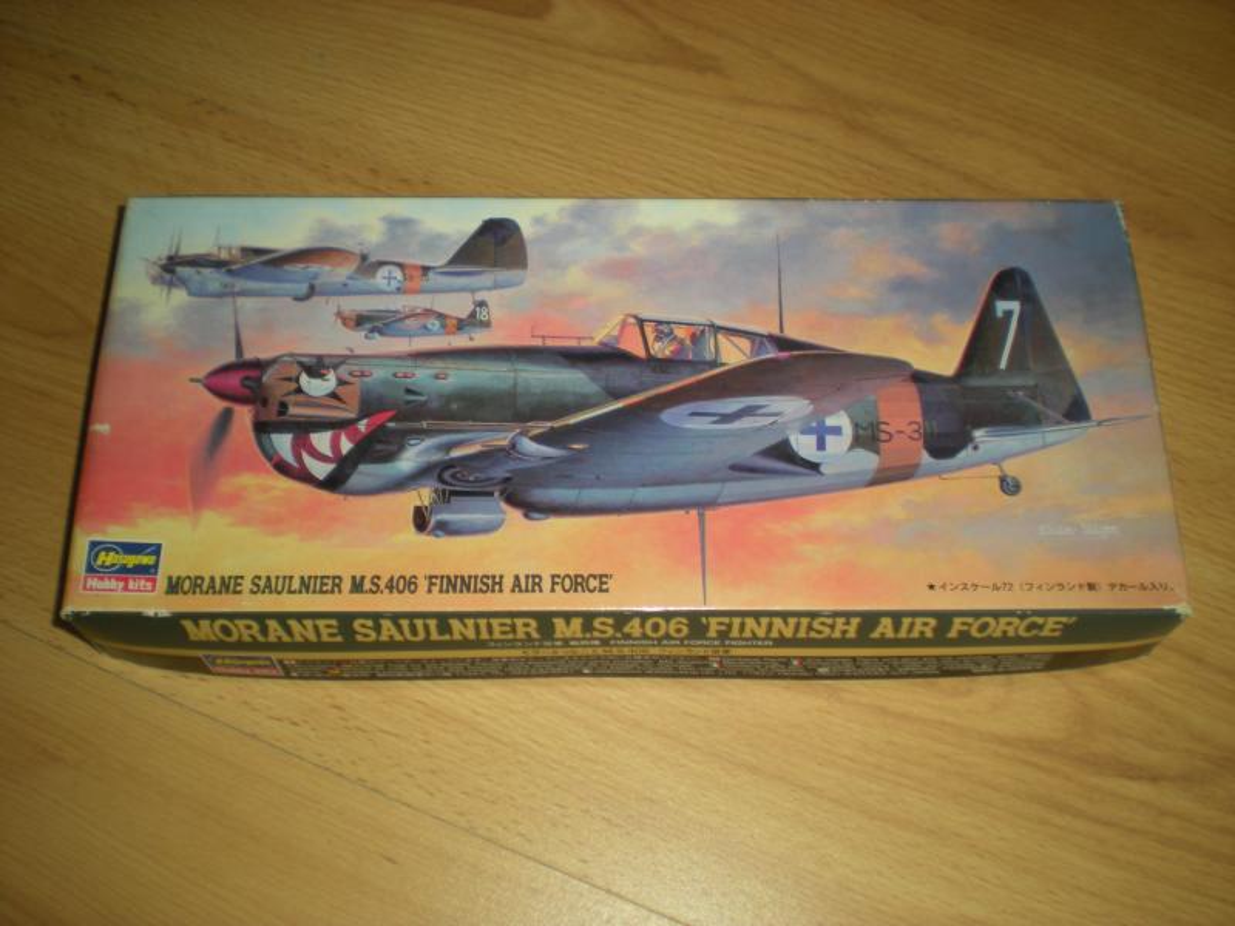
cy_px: 463
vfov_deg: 37.7
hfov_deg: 49.0
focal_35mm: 38
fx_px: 1356
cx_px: 618
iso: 64
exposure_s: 1/30
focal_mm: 6.3
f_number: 3.1
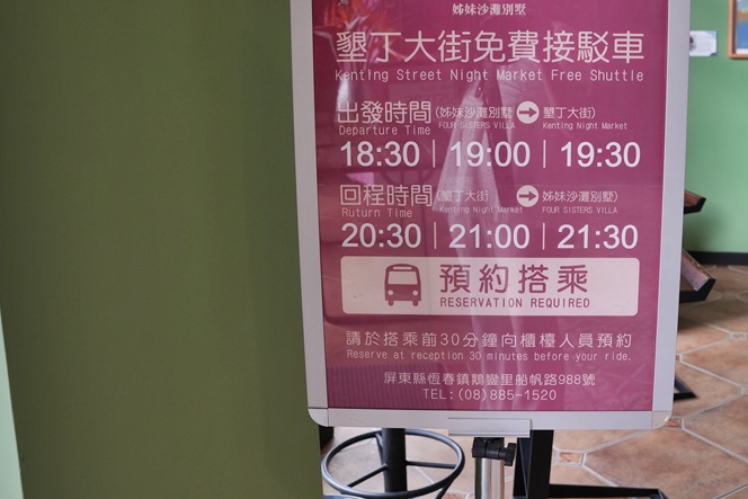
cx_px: 496
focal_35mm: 37
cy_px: 164
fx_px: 769
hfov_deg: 51.0
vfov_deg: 35.6
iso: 1250
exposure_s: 1/100
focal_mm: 24
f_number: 5
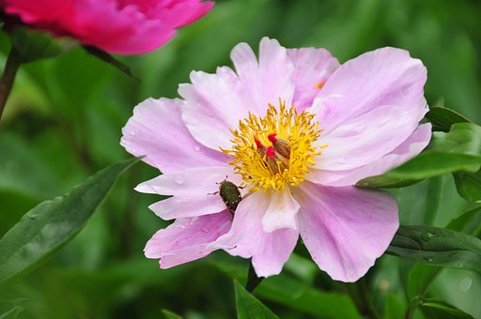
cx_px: 240
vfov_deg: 4.6
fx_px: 4003
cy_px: 160
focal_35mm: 300
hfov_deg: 6.9
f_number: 5.6
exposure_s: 1/640
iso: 320
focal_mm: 200
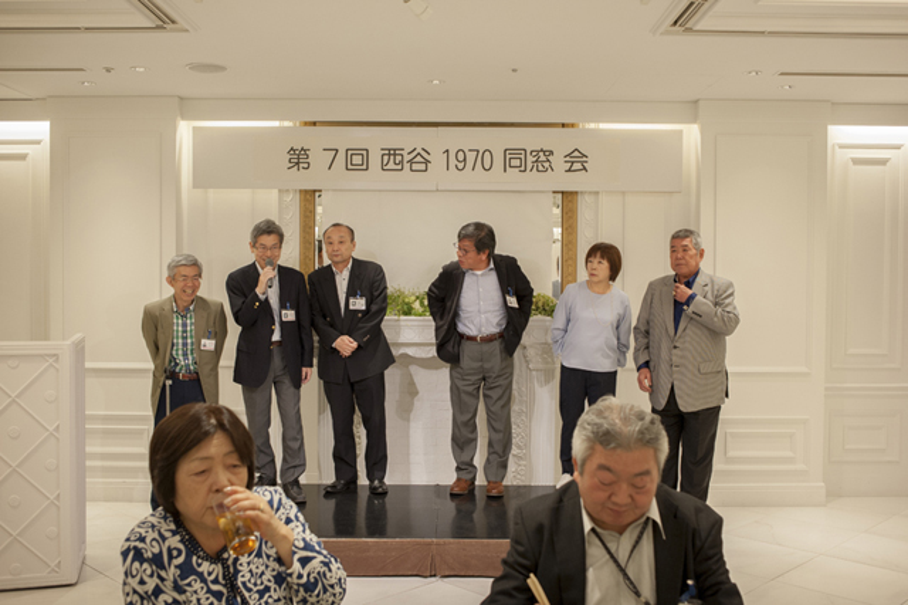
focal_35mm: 35
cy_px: 302
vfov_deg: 37.8
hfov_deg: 54.5
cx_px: 454
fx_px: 882
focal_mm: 35
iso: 900
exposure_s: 1/100
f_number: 5.6
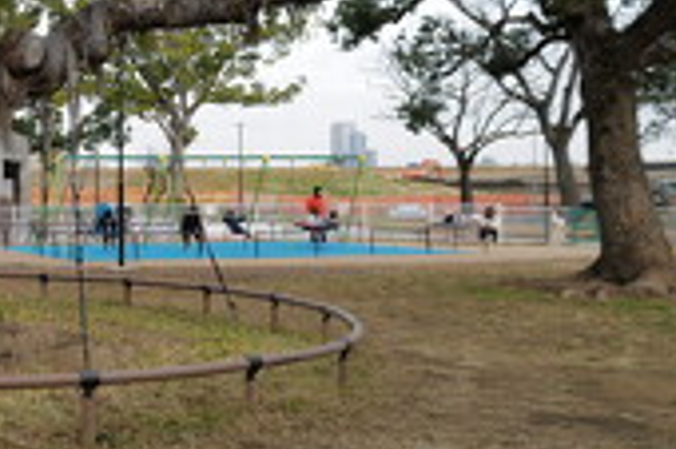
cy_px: 201
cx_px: -64
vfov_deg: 20.6
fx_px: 1238
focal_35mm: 66
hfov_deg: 27.9
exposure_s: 1/160
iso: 100
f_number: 4
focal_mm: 28
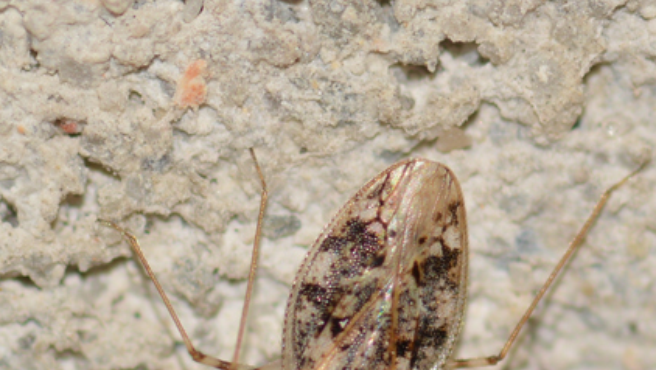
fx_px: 4143
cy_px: 420
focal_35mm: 238
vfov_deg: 5.1
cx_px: 328
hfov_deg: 9.1
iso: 100
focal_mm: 100
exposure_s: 1/200
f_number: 14
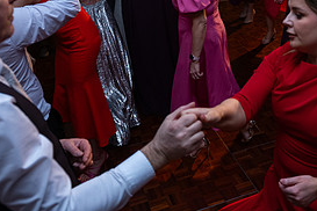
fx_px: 449
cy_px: 48
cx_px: 251
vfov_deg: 26.1
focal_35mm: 51
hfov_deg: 37.6
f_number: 3.5
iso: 1000
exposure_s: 1/160
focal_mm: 24
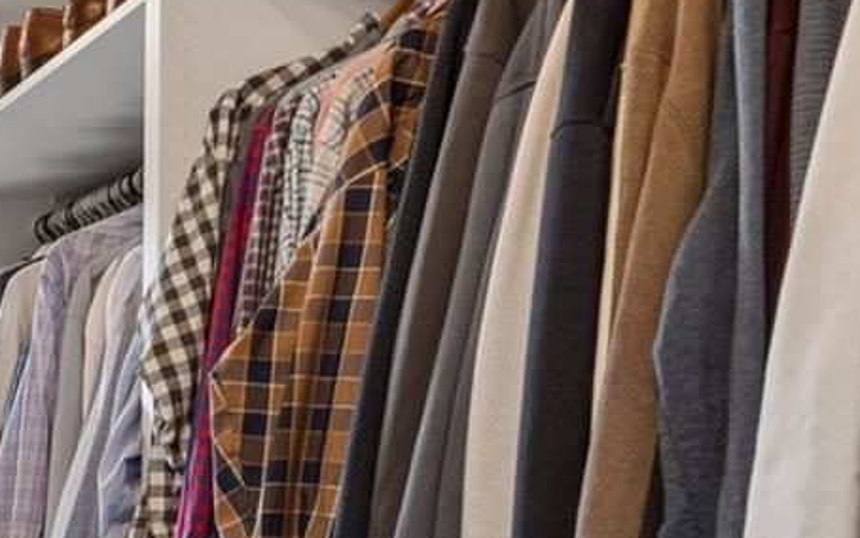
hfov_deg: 22.8
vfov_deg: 20.5
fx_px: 1430
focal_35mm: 61
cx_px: -604
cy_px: 561
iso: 400
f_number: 9
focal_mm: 17
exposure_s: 1/30
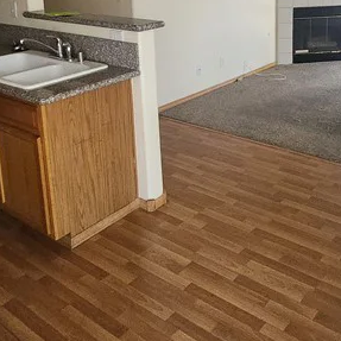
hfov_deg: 40.8
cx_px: 203
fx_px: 457
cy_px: 42
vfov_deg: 38.4
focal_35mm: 41
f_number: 2.2
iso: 250
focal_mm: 1.74
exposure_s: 1/60
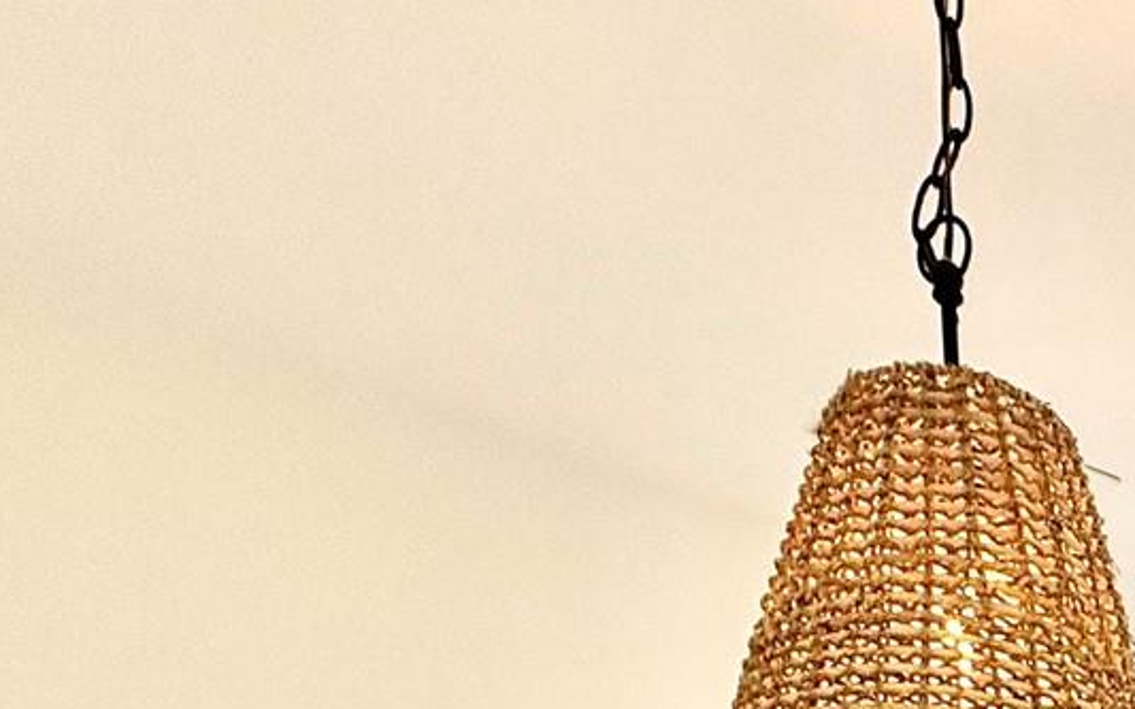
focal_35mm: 57
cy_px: 1601
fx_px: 1763
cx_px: 1595
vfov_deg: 15.4
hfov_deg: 27.5
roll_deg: -0.4
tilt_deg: -4.9
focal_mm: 2.22
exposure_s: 1/120
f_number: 2.2
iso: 80
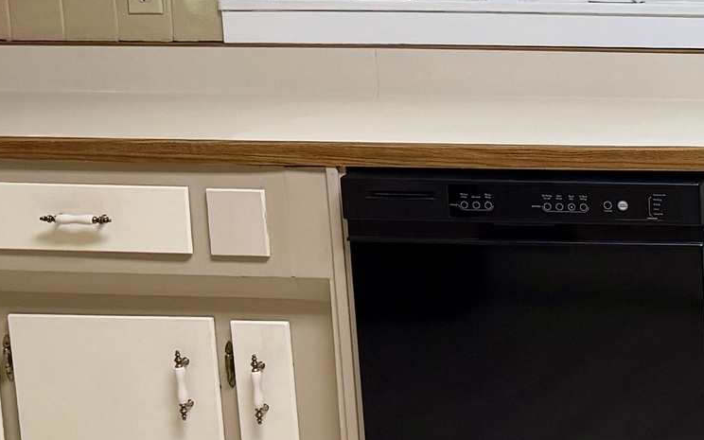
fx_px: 2015
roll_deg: +0.1
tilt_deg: -10.5
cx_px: 1183
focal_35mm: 105
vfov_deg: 12.5
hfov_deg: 17.0
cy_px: 223
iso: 160
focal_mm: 6.76
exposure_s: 1/120
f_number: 1.78
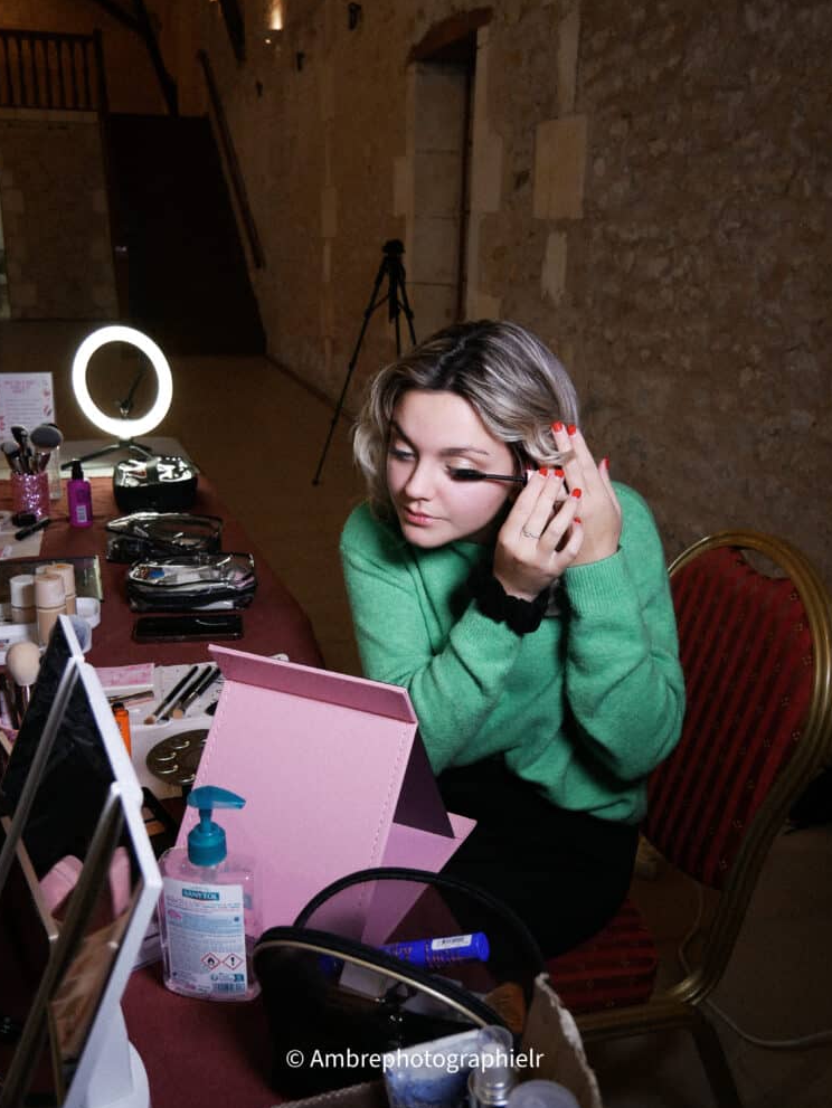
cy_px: 550
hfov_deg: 45.5
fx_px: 993
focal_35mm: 31
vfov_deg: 58.3
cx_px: 415
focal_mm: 15
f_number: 3.7
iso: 400
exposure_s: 1/60
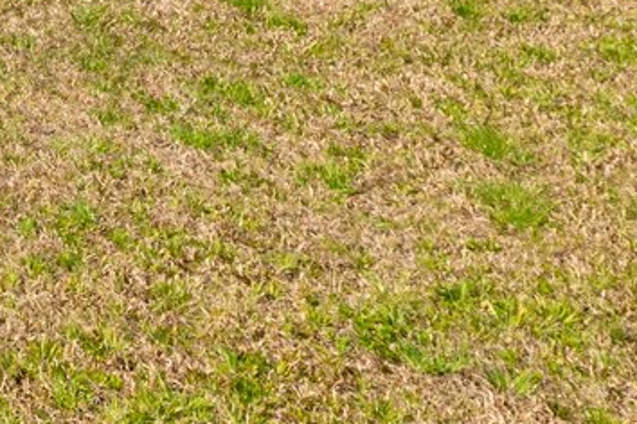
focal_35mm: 110
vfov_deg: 10.3
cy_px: -694
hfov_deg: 13.3
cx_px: -938
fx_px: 1946
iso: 400
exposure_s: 1/500
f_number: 10
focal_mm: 19
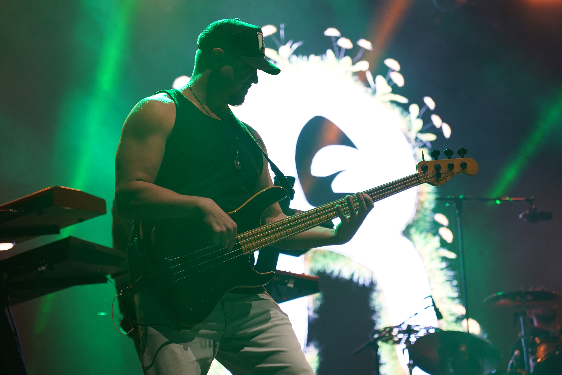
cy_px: 188
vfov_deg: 13.0
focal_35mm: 105
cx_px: 281
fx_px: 1639
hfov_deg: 19.5
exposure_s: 1/160
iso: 500
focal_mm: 105
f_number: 4
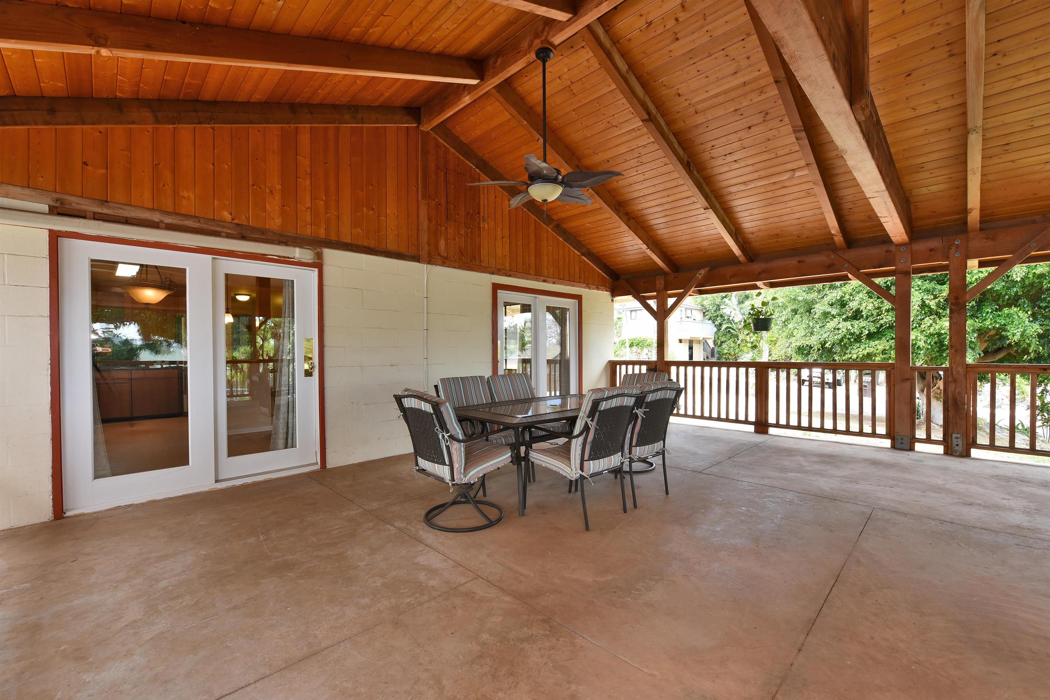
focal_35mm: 14
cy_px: 350
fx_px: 408
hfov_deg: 104.3
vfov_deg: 81.2
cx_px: 525
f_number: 5.6
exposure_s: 1/125
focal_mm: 14
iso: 400
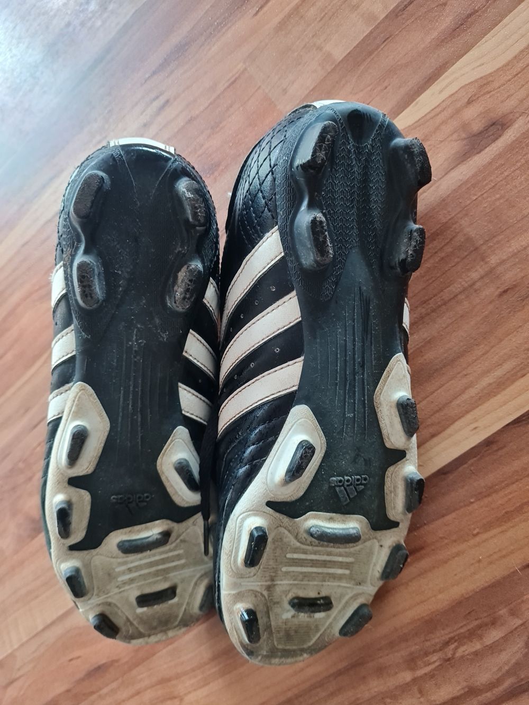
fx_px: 530
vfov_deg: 67.3
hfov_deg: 53.1
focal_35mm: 26
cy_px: 352
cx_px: 264
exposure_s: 1/50
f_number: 1.8
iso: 320
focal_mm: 5.4
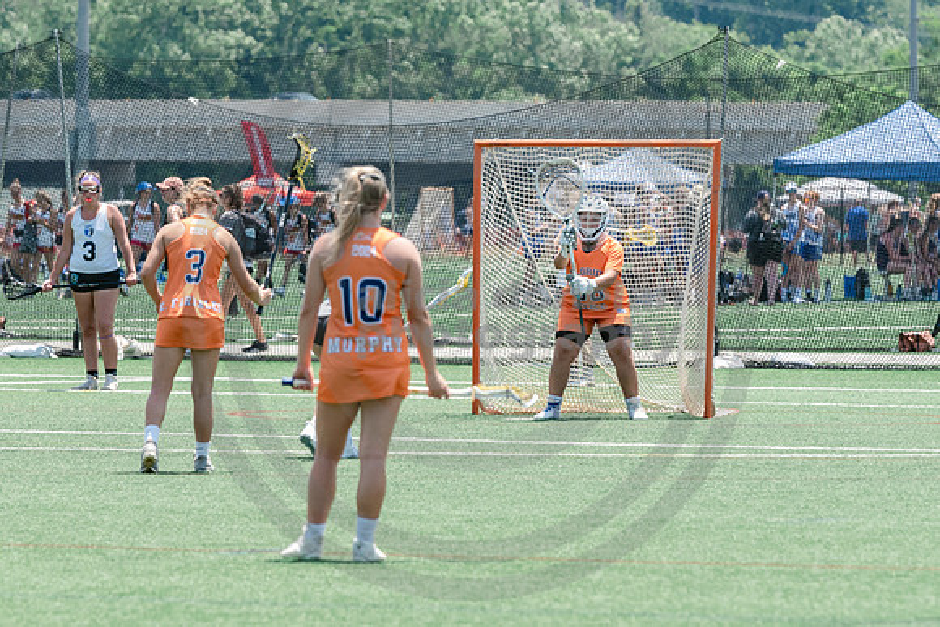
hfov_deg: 5.6
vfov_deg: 3.7
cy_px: 337
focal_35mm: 370
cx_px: 521
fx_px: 9667
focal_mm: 200
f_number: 5
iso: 400
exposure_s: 1/1600
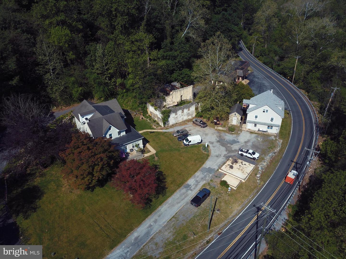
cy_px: 130
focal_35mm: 26
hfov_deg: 67.3
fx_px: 260
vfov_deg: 53.1
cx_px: 173
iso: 100
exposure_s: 1/1965
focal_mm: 4.73
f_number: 2.2
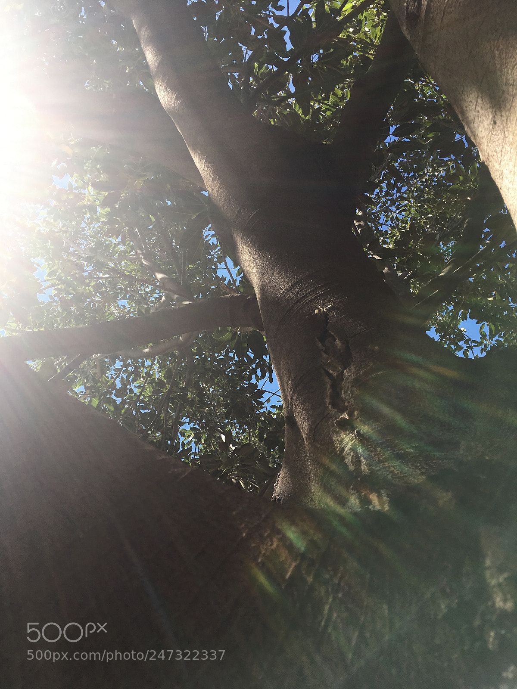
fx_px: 577
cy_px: 344
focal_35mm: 29
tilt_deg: +70.2
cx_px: 258
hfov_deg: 48.2
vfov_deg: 61.7
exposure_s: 1/686
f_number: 2.2
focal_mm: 4.15
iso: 25
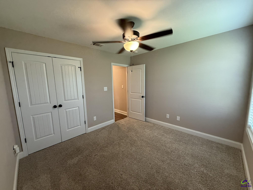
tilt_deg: -6.6
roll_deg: +0.9
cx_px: 126
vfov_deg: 85.7
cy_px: 95
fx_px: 102
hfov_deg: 102.1
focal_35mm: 14
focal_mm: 2.22
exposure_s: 1/60
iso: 250
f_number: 2.2
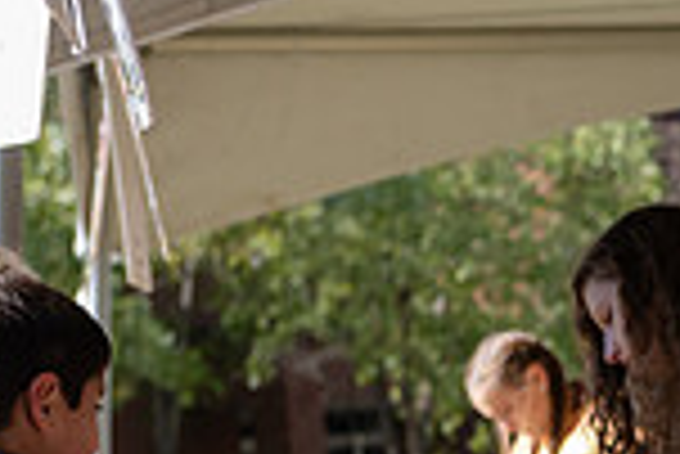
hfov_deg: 8.7
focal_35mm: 230
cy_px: 506
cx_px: 1058
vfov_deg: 6.0
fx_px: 4349
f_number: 5
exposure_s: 1/800
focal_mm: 60
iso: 320
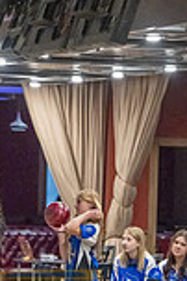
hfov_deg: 4.4
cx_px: 17
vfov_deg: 6.6
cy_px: 388
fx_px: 2429
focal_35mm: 311
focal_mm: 105
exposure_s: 1/1000
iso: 4000
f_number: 2.8
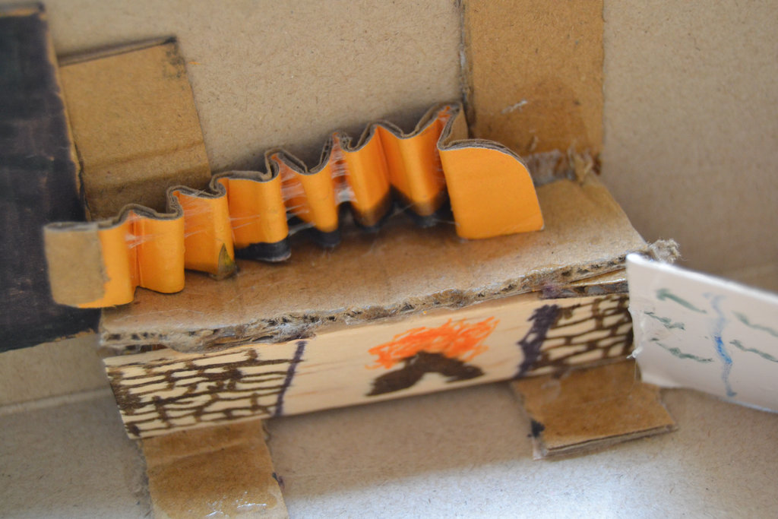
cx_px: 389
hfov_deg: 33.4
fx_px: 1297
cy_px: 260
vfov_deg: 22.6
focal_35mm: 60
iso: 1400
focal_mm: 40
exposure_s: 1/60
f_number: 5
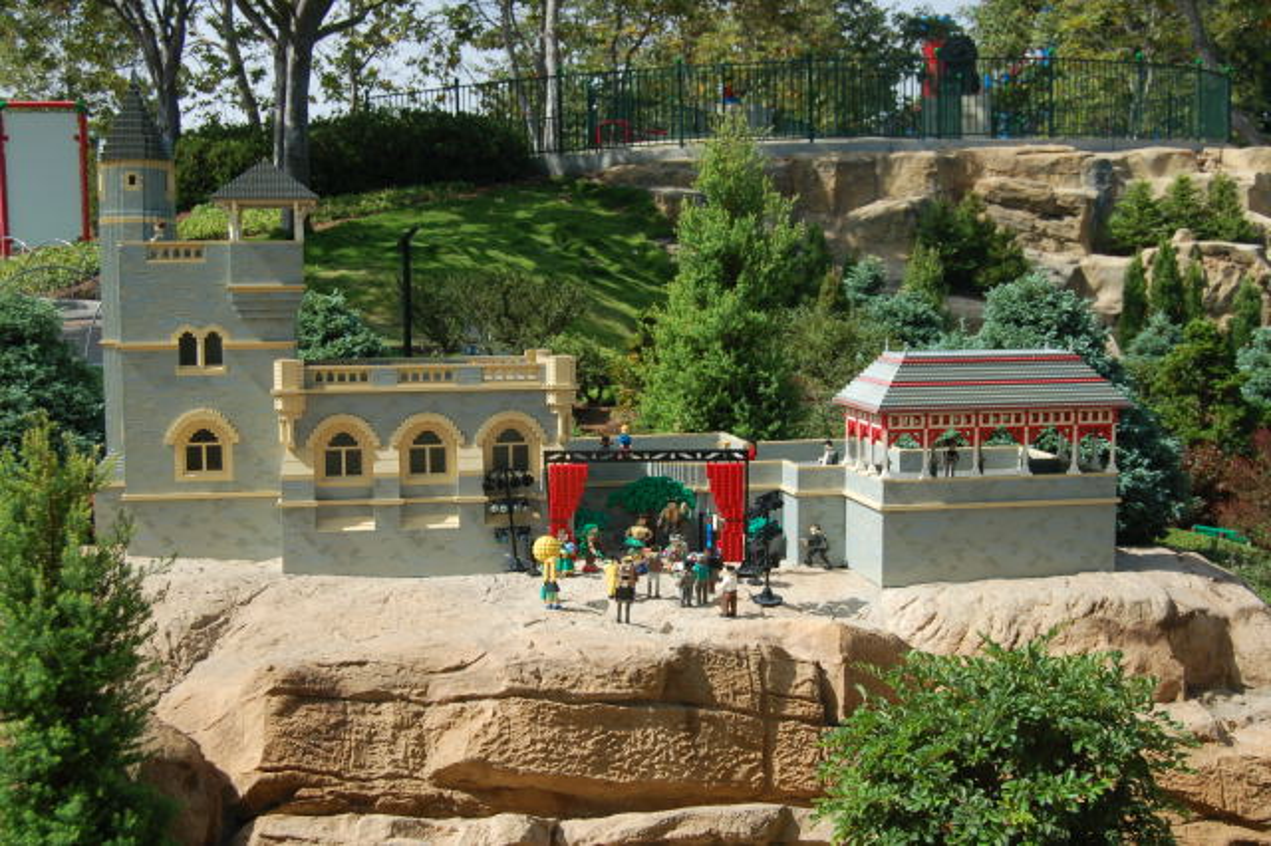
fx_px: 1694
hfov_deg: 41.1
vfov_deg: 28.0
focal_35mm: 48
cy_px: 423
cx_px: 636
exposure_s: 1/160
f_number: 6.3
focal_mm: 32
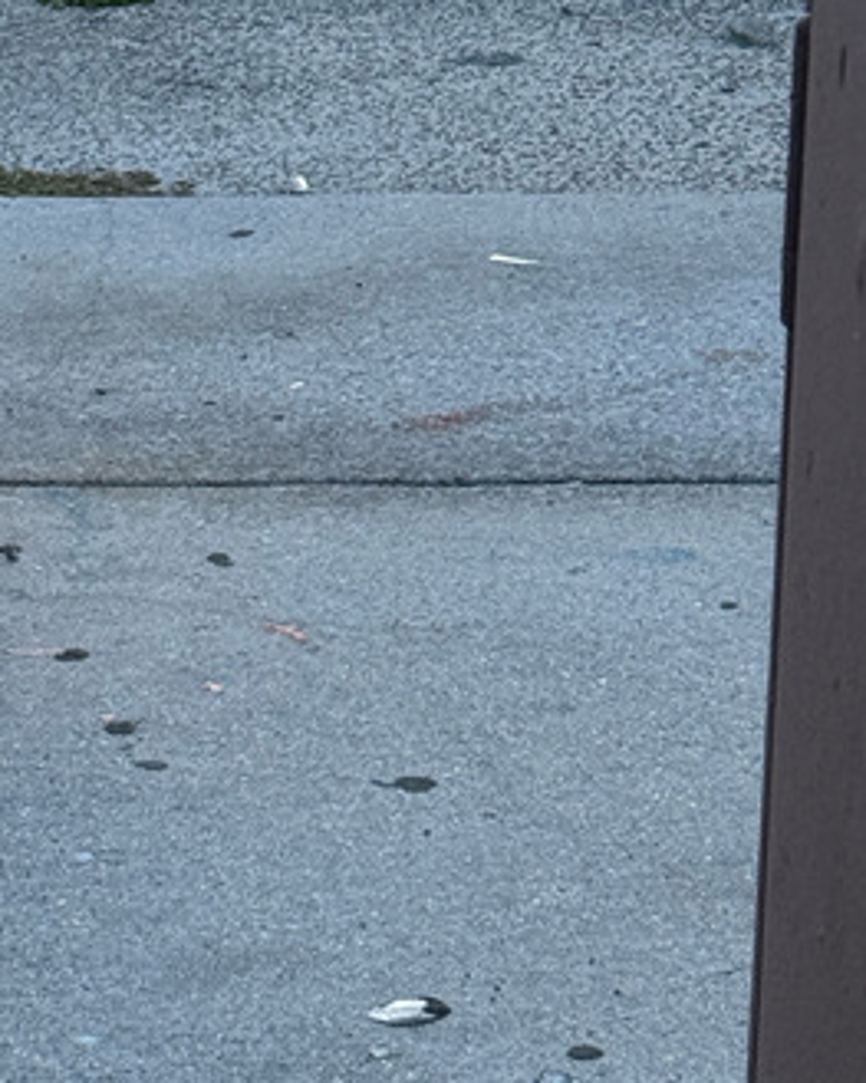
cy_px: -734
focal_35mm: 171
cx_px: -310
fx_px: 5481
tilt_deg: -5.6
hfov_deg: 8.9
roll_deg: -0.6
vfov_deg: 10.7
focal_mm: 6.76
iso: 64
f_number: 1.78
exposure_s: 1/1484
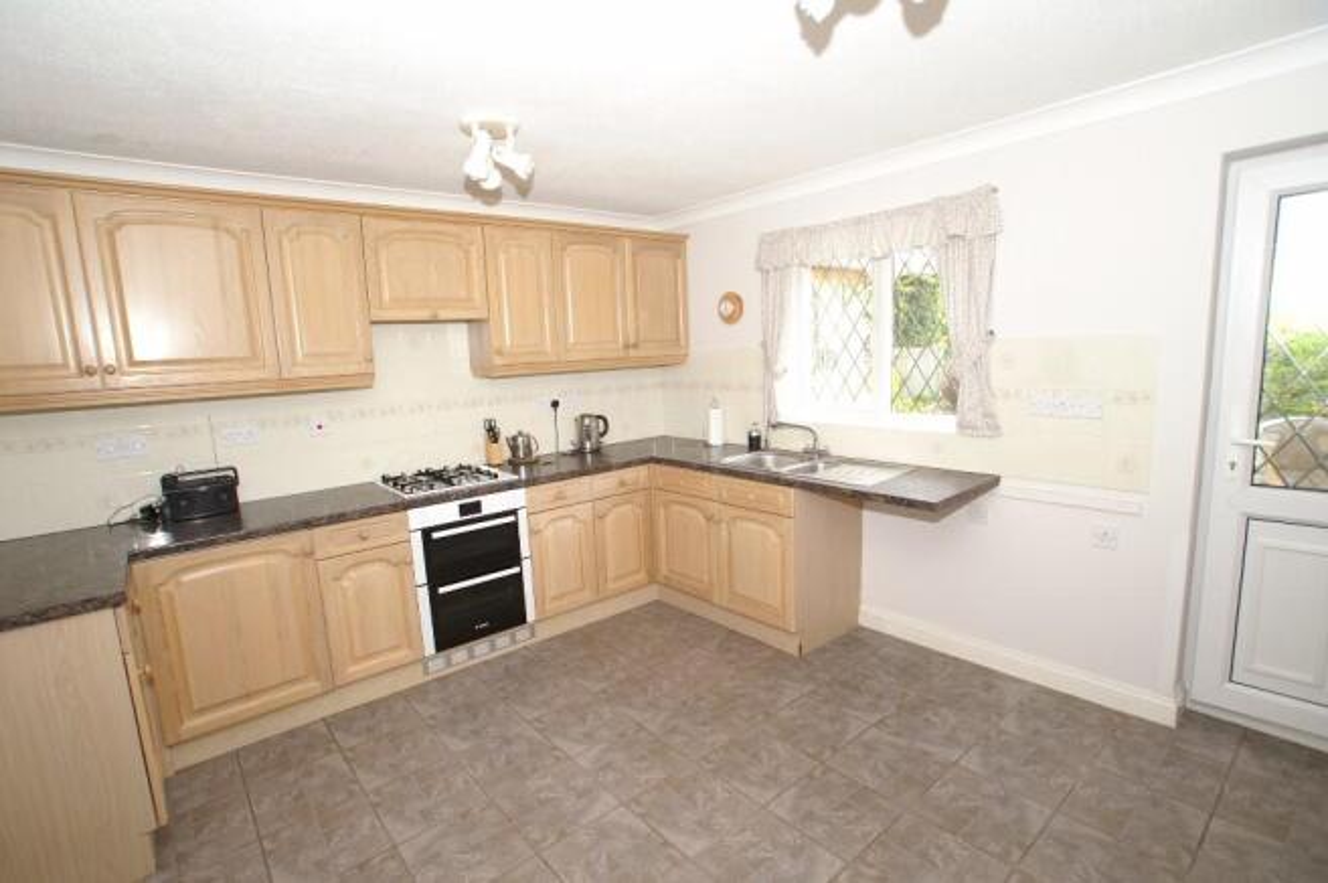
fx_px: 608
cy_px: 442
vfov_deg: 71.9
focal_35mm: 16
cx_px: 664
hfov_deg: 95.0
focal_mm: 11
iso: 200
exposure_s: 1/60
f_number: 4.5
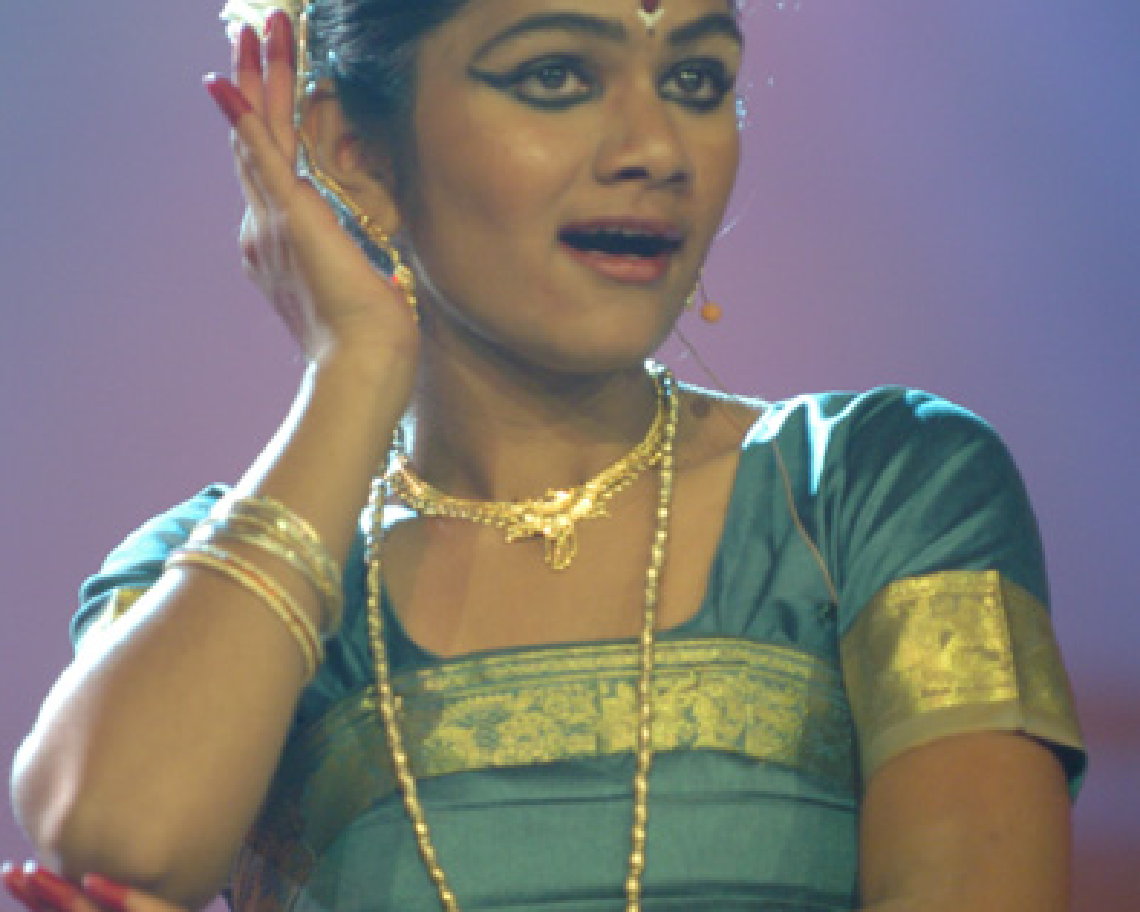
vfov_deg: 3.6
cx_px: 570
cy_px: 398
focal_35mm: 427
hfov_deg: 4.5
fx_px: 14407
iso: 800
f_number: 2.8
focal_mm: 200
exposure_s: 1/100
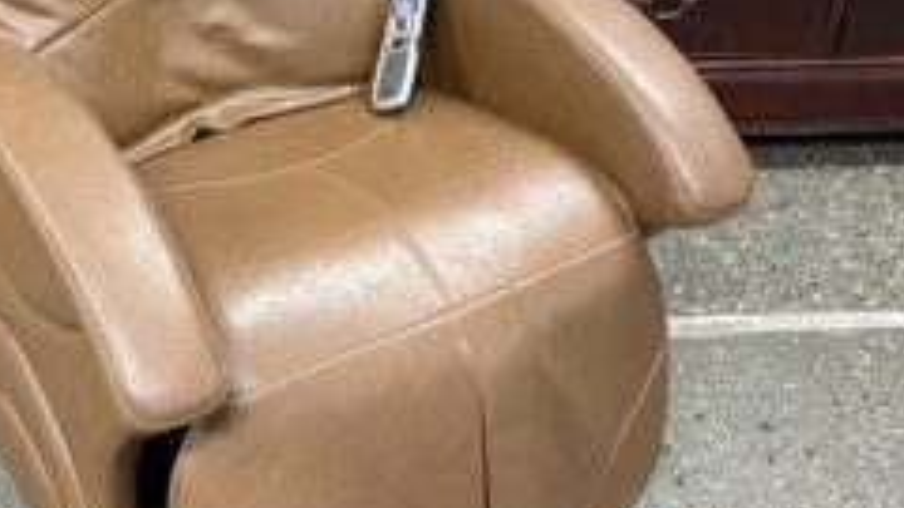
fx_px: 1414
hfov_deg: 34.7
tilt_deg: -29.2
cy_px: 66
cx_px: 234
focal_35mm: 59
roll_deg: -0.2
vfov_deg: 20.0
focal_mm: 5.96
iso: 400
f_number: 1.6
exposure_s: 1/40
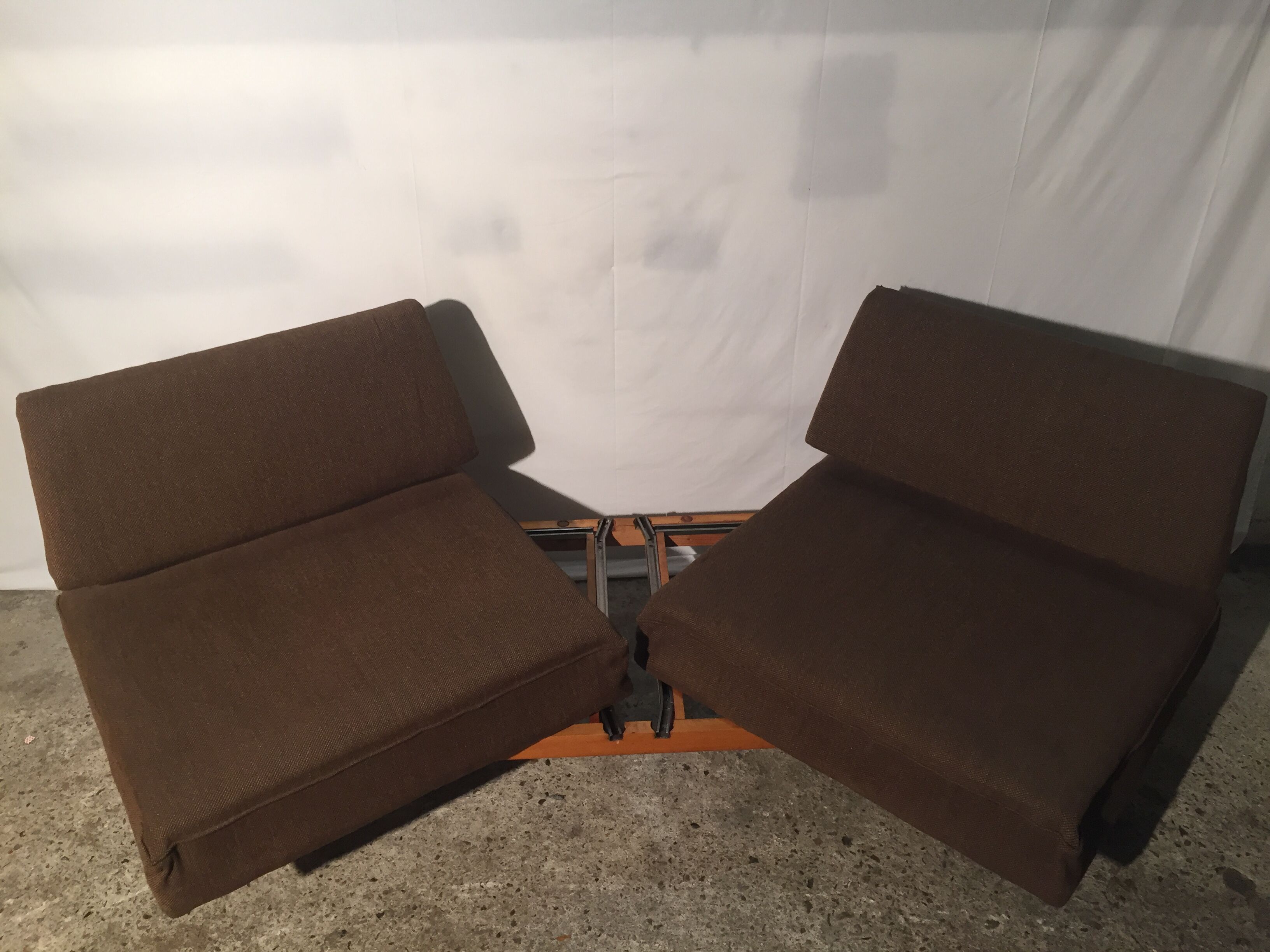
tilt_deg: -33.0
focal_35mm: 29
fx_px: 1064
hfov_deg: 61.7
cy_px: 476
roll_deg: +0.4
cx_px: 635
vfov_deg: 48.2
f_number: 2.2
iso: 100
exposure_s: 1/33
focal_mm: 4.15
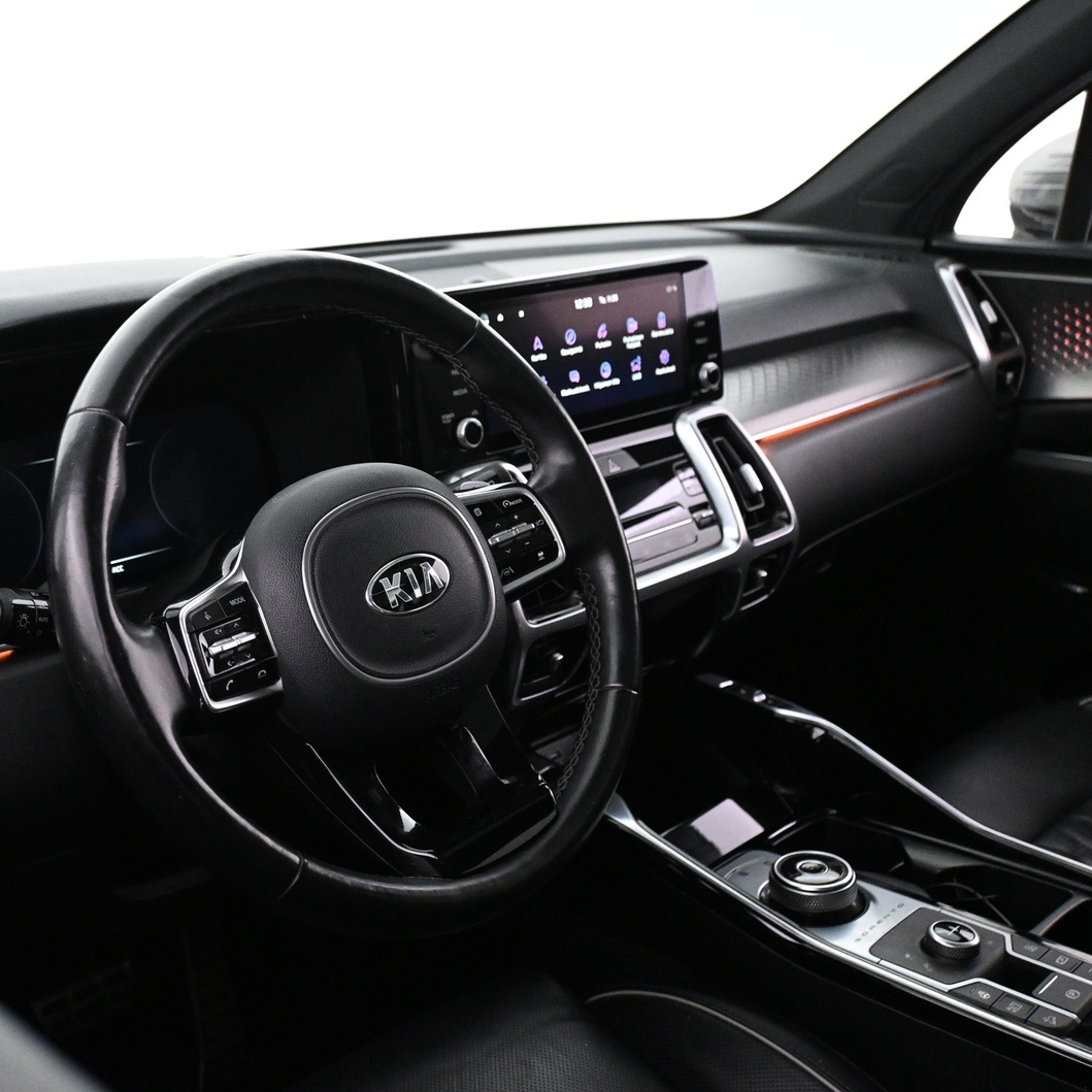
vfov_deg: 42.8
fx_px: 1392
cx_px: 323
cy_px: 550
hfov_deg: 42.0
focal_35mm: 39
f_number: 3.8
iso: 4000
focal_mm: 20
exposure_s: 1/50
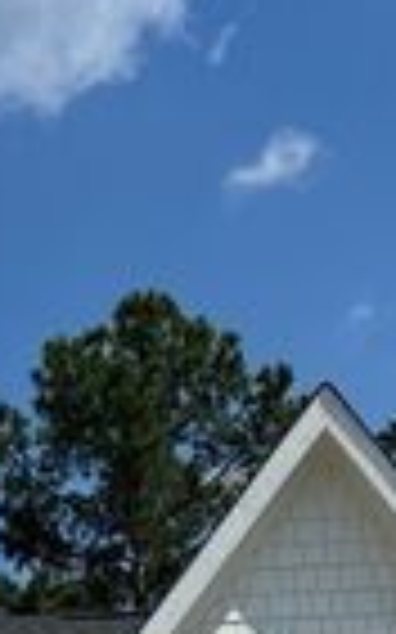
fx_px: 2247
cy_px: 1189
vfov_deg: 14.0
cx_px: -94
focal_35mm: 130
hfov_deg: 9.9
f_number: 1.5
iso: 50
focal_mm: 5.7
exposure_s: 1/8000
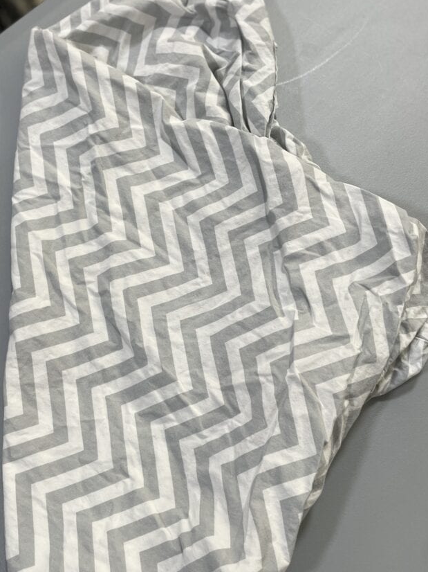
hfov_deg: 41.6
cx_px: 180
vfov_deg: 53.9
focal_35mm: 34
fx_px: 561
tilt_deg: -73.6
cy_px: 314
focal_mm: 4.2
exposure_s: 1/120
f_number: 1.6
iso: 64
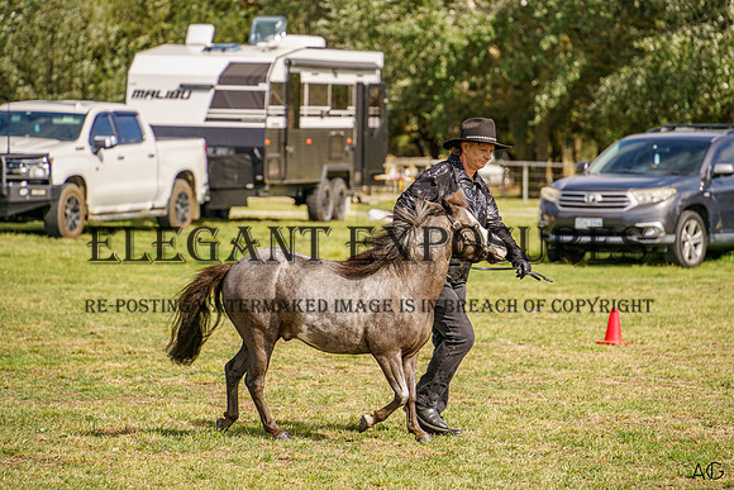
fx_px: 4394
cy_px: 261
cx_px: 394
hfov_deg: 9.5
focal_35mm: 215
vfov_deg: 6.4
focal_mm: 200
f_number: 5.6
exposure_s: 1/1250
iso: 400
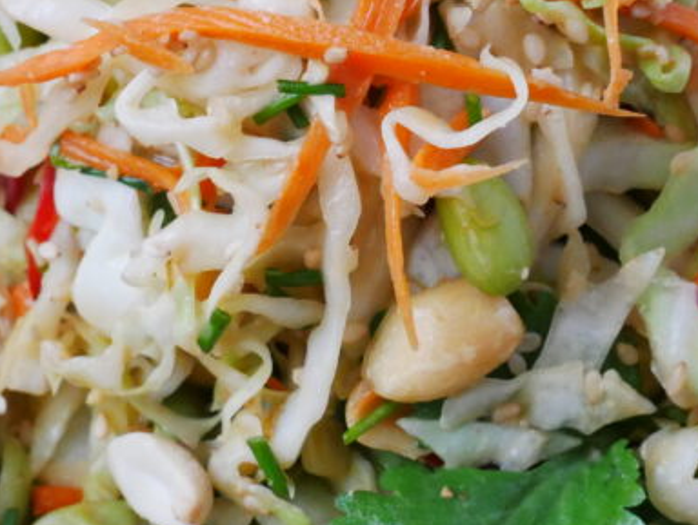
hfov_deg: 24.4
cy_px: 143
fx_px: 1615
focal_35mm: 80
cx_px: 404
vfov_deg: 18.4
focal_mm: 20
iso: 3200
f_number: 8
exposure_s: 1/30
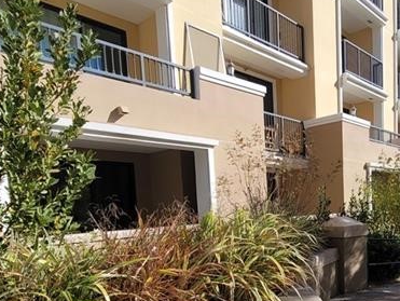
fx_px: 324
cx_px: 296
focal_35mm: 28
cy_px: 240
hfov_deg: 60.2
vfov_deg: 47.2
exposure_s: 1/1732
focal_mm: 2.2
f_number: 2.2
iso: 64
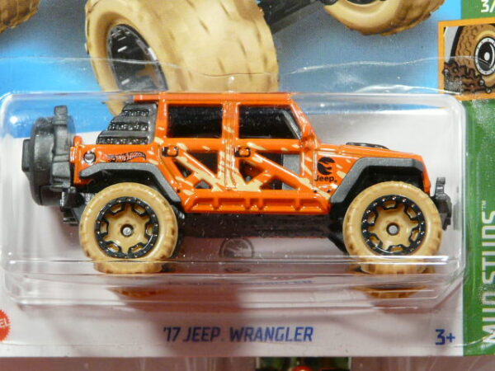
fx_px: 1988
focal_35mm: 139
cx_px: 248
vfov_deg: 10.7
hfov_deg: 14.2
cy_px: 186
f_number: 3.6
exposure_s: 1/50
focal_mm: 14.3
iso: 200
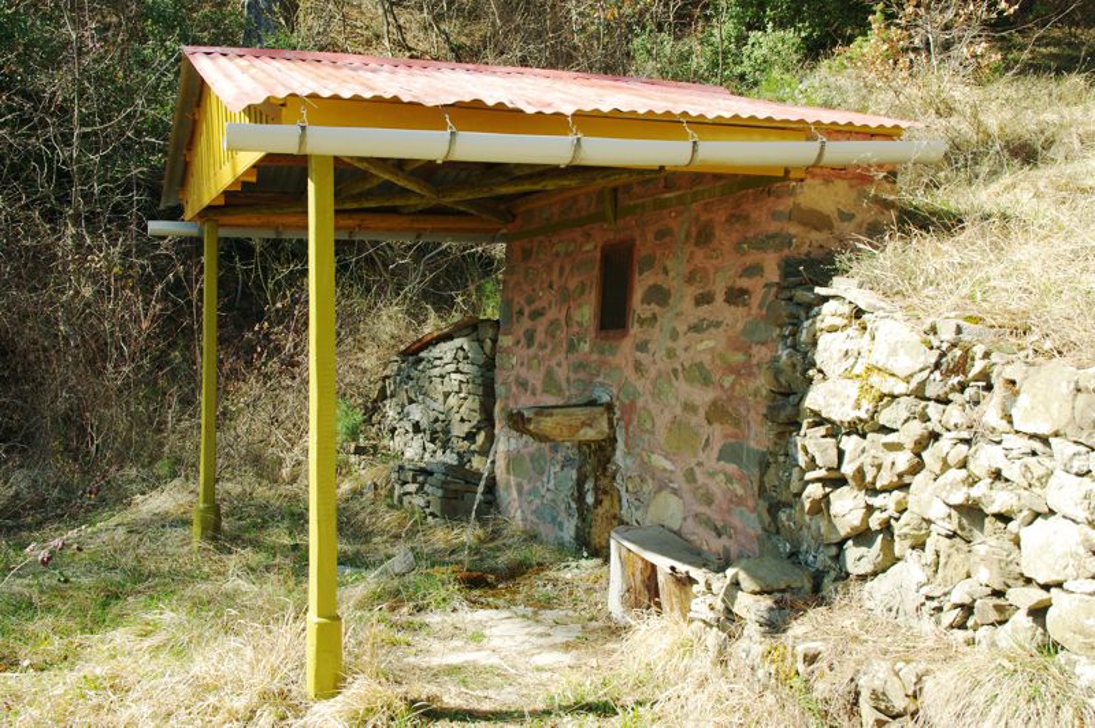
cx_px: 548
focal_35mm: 39
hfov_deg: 49.6
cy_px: 364
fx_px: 1185
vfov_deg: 34.2
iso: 200
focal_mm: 26
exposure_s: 1/125
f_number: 6.3
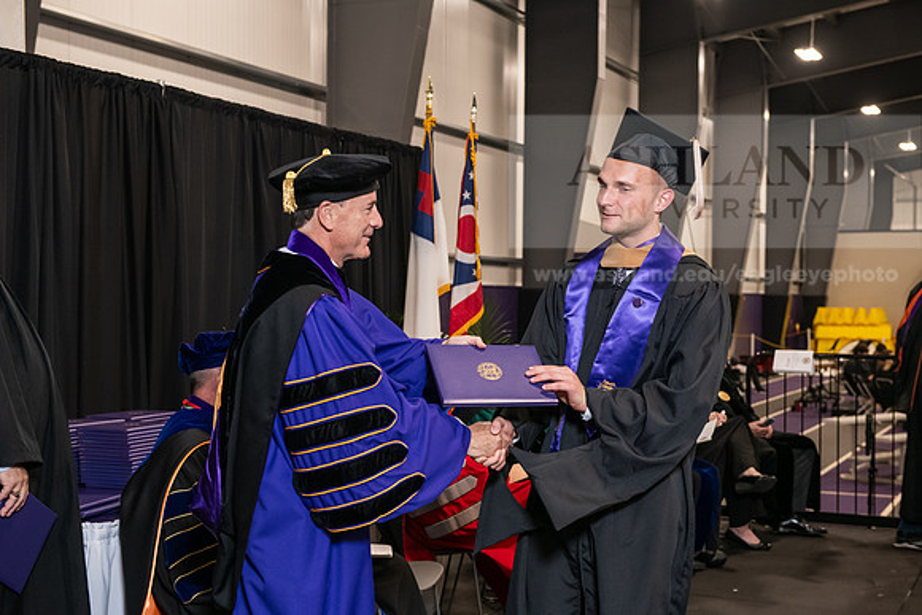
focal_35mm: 56
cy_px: 308
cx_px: 461
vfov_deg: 24.2
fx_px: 1434
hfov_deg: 35.6
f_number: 5
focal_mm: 56
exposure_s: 1/125
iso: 2000
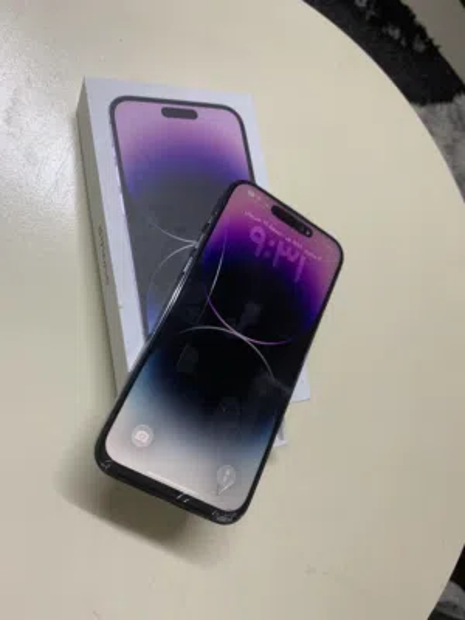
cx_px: 232
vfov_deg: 67.3
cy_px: 310
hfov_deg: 53.1
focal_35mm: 26
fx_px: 466
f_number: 1.8
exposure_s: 1/60
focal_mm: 4.25
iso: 125
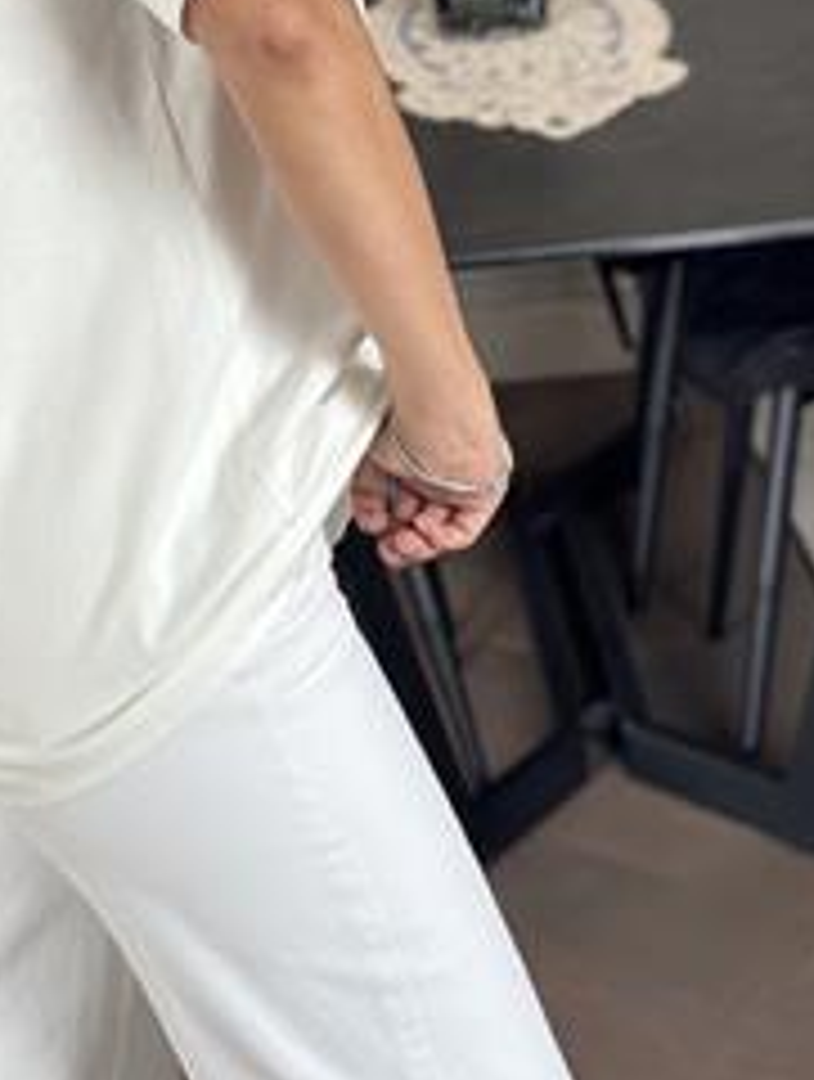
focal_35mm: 101
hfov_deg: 14.6
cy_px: -40
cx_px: 103
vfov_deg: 18.8
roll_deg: +7.1
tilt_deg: -16.7
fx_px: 3156
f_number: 1.78
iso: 125
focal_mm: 6.86
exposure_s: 1/50
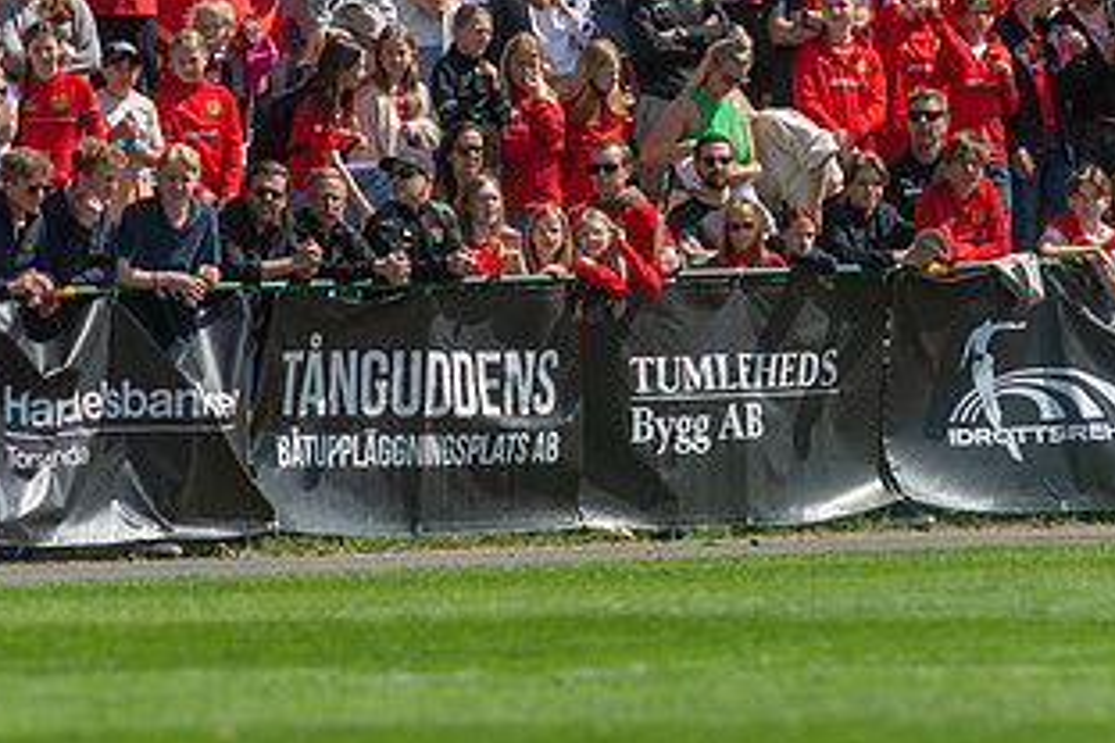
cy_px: 136
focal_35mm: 784
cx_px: 472
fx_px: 24280
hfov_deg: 2.6
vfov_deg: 1.8
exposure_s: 1/1250
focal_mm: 420
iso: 200
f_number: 4
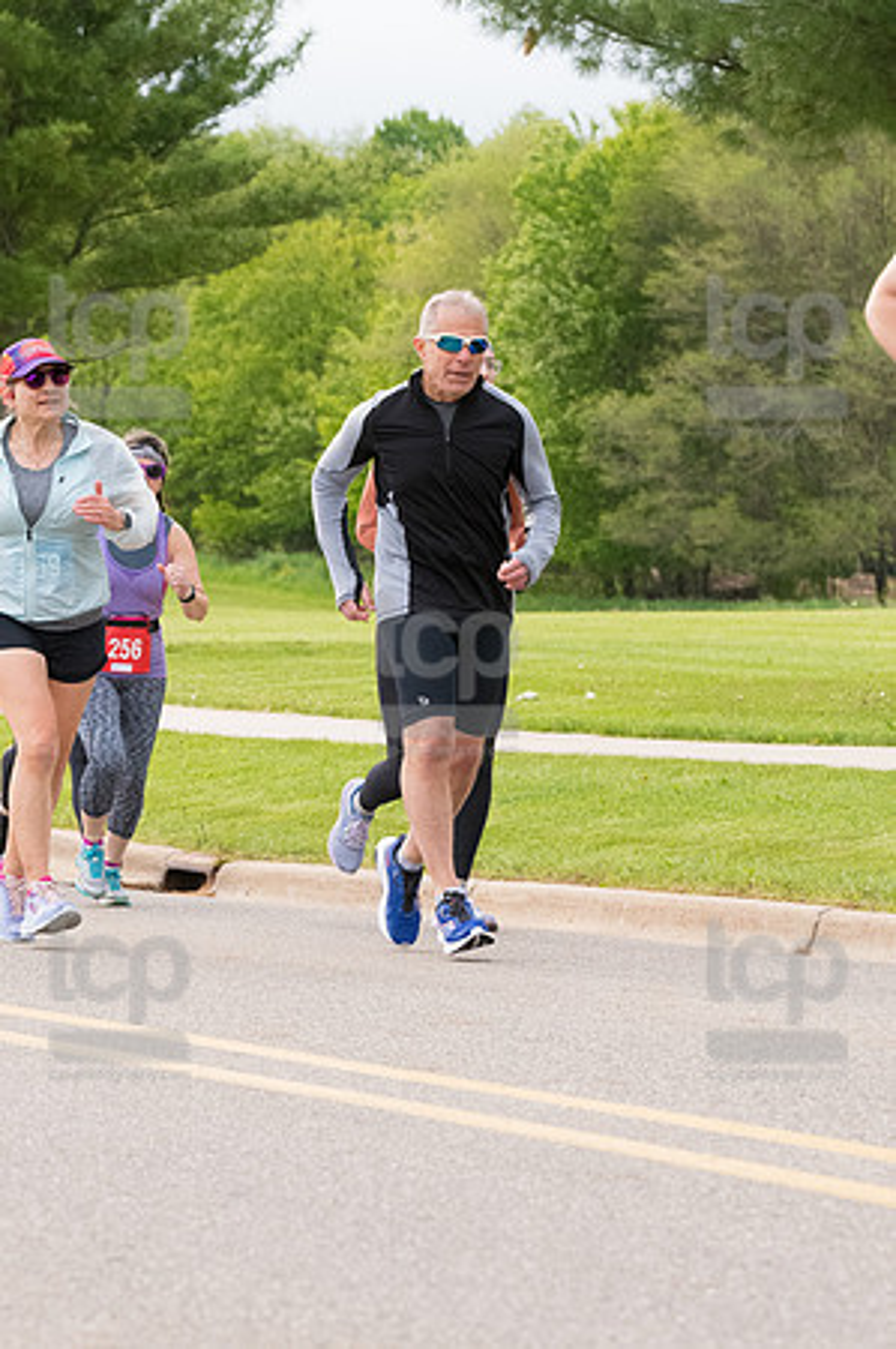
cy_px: 674
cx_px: 448
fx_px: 6735
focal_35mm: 180
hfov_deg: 7.6
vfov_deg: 11.4
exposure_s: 1/1600
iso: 4000
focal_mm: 120
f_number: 7.1
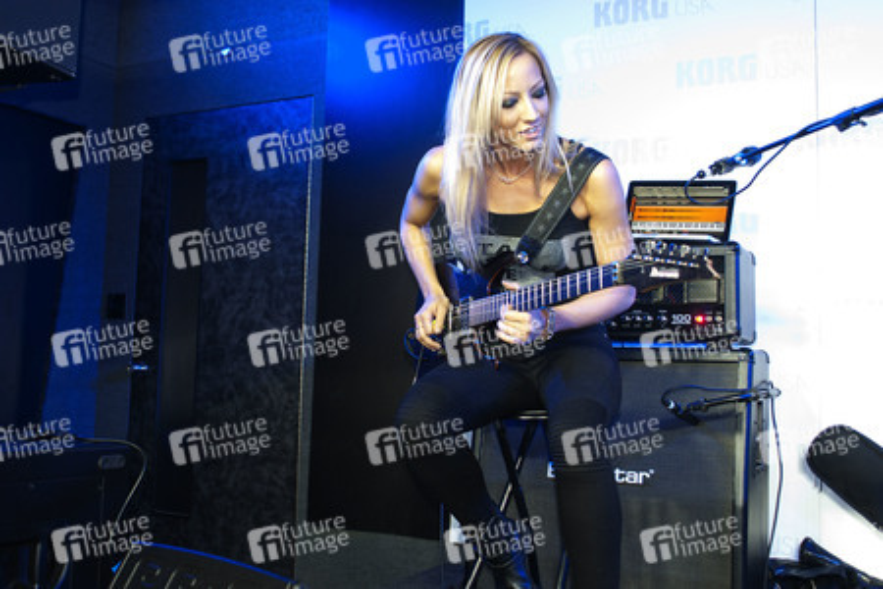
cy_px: 294
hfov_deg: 53.1
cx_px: 442
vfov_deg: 36.9
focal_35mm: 36
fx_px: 883
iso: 1250
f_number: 4.5
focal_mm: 24
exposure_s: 1/60
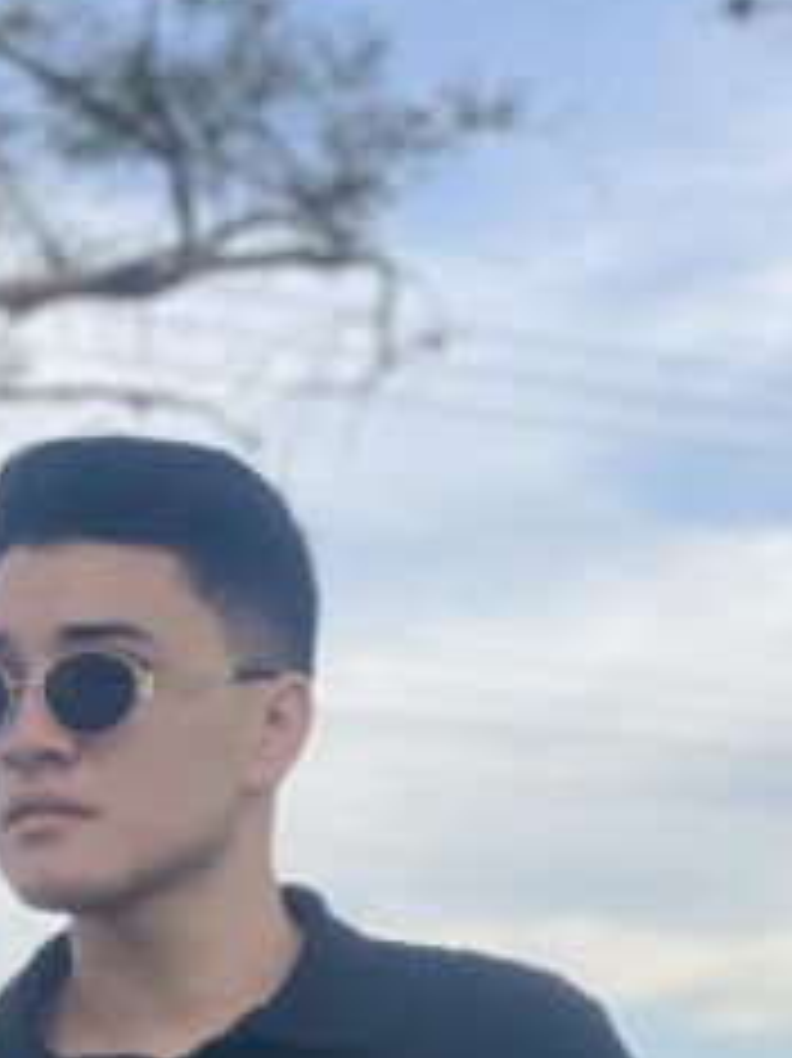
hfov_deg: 11.1
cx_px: 230
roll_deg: +1.7
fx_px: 4061
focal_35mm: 133
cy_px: 1319
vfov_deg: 14.3
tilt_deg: -1.1
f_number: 2
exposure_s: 1/1142
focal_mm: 6
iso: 32
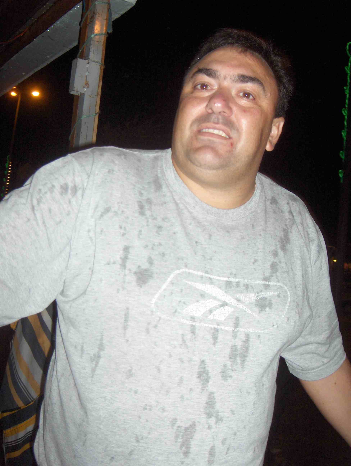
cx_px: 176
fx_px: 526
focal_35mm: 39
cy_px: 233
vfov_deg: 47.8
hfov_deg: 36.9
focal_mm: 8
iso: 100
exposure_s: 1/60
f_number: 2.8
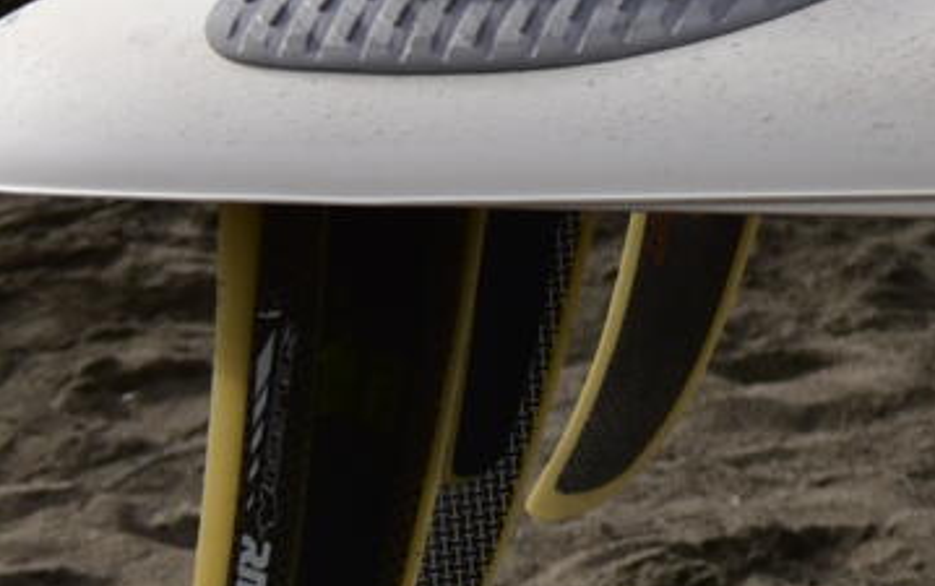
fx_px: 7778
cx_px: 2956
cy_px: -759
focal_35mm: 305
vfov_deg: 4.2
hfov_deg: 6.2
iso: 100
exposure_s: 1/1250
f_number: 5
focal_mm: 42
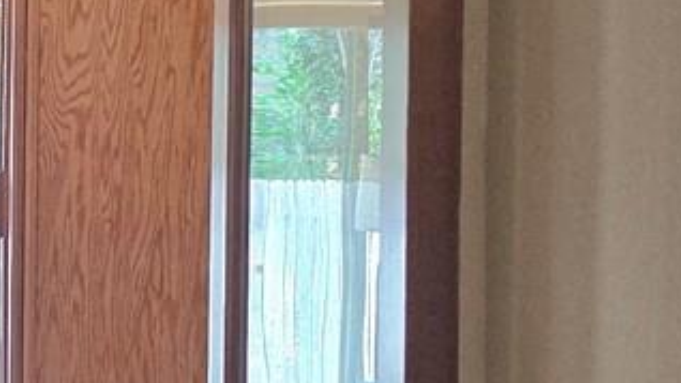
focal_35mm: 126
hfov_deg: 14.1
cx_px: -711
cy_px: 77
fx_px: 2276
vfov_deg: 9.6
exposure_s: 1/120
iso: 160
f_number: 1.7
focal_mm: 6.3
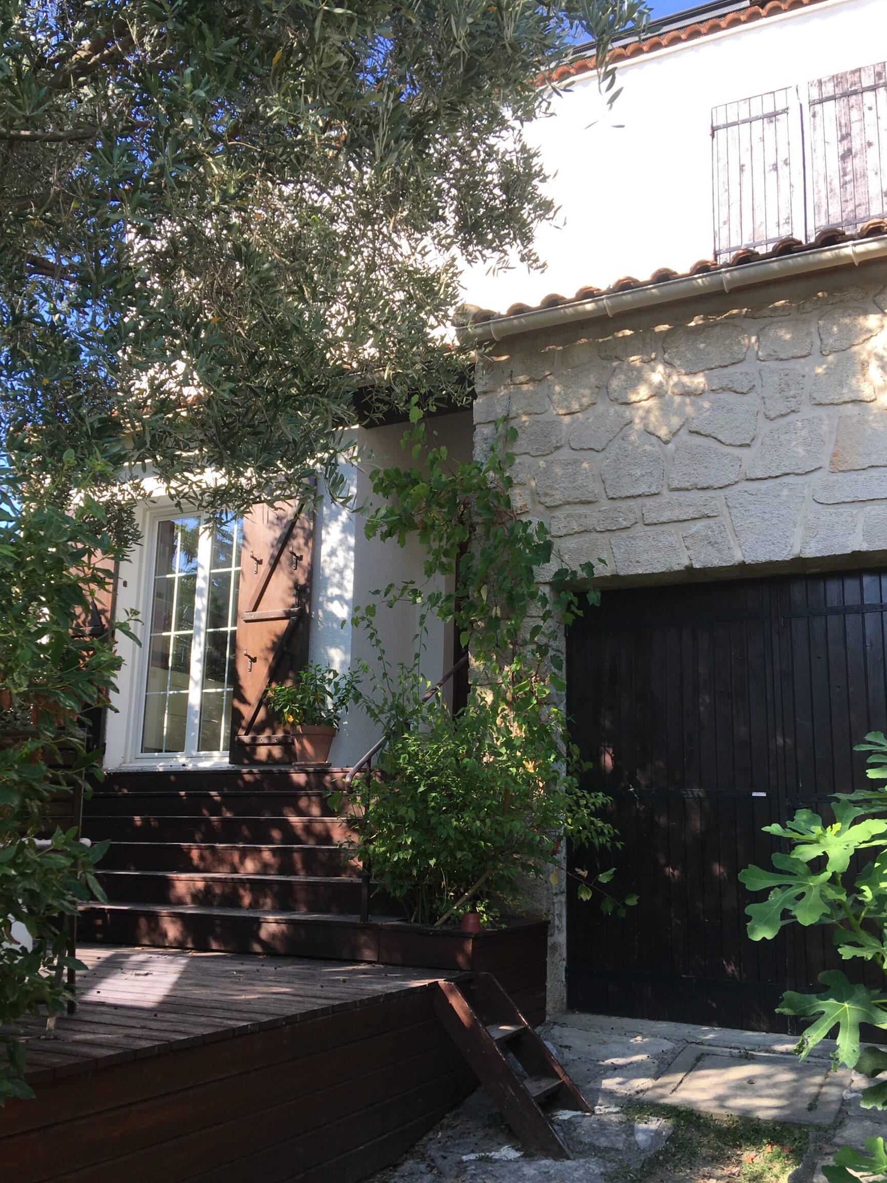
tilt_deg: +12.1
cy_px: 645
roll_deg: -2.5
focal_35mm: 32
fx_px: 1093
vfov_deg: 56.7
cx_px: 430
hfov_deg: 44.2
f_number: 2.2
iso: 25
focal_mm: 4.15
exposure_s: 1/320
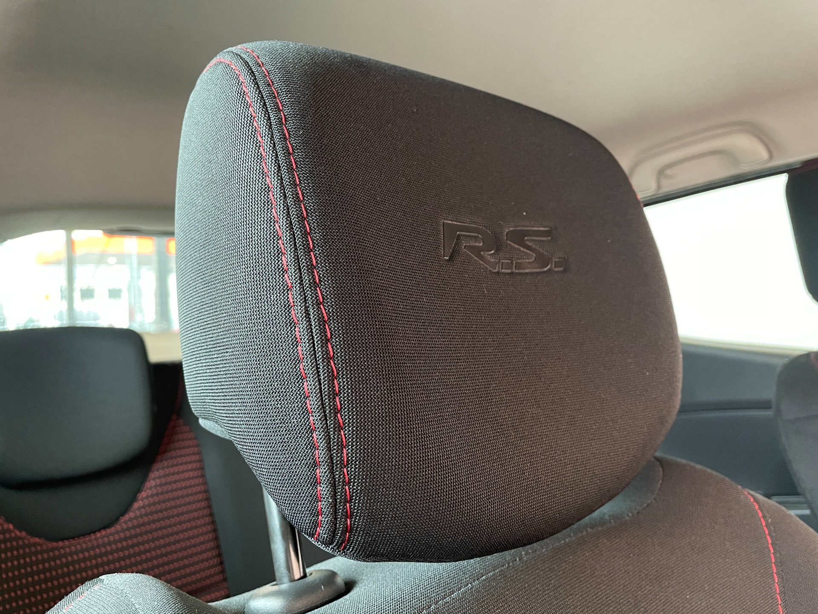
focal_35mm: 26
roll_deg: +2.3
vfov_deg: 53.1
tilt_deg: +1.6
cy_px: 307
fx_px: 614
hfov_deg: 67.3
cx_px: 409
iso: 500
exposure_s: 1/33
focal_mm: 4.2
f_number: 1.6
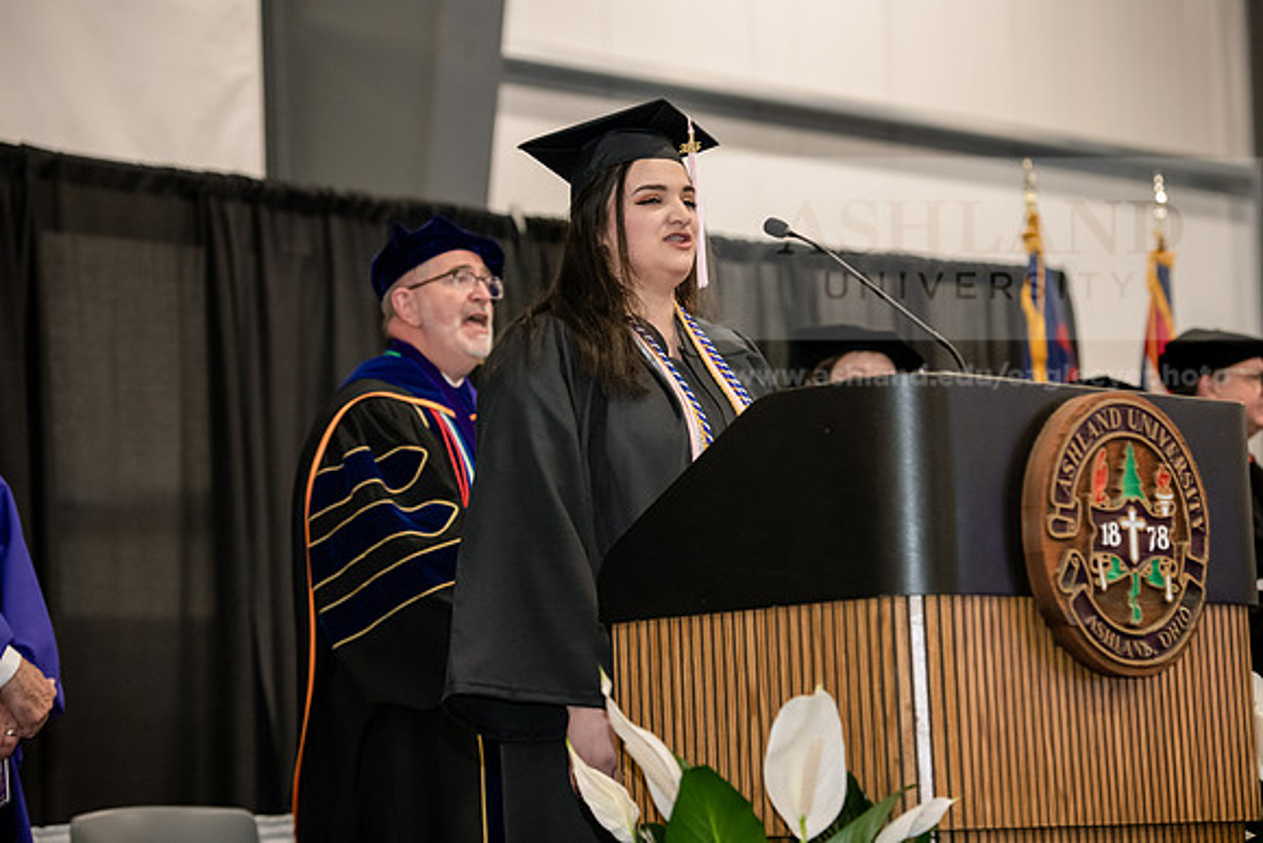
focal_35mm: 112
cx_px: 632
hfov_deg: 18.3
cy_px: 422
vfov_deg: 12.2
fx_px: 3930
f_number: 4
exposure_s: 1/200
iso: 2500
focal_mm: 112
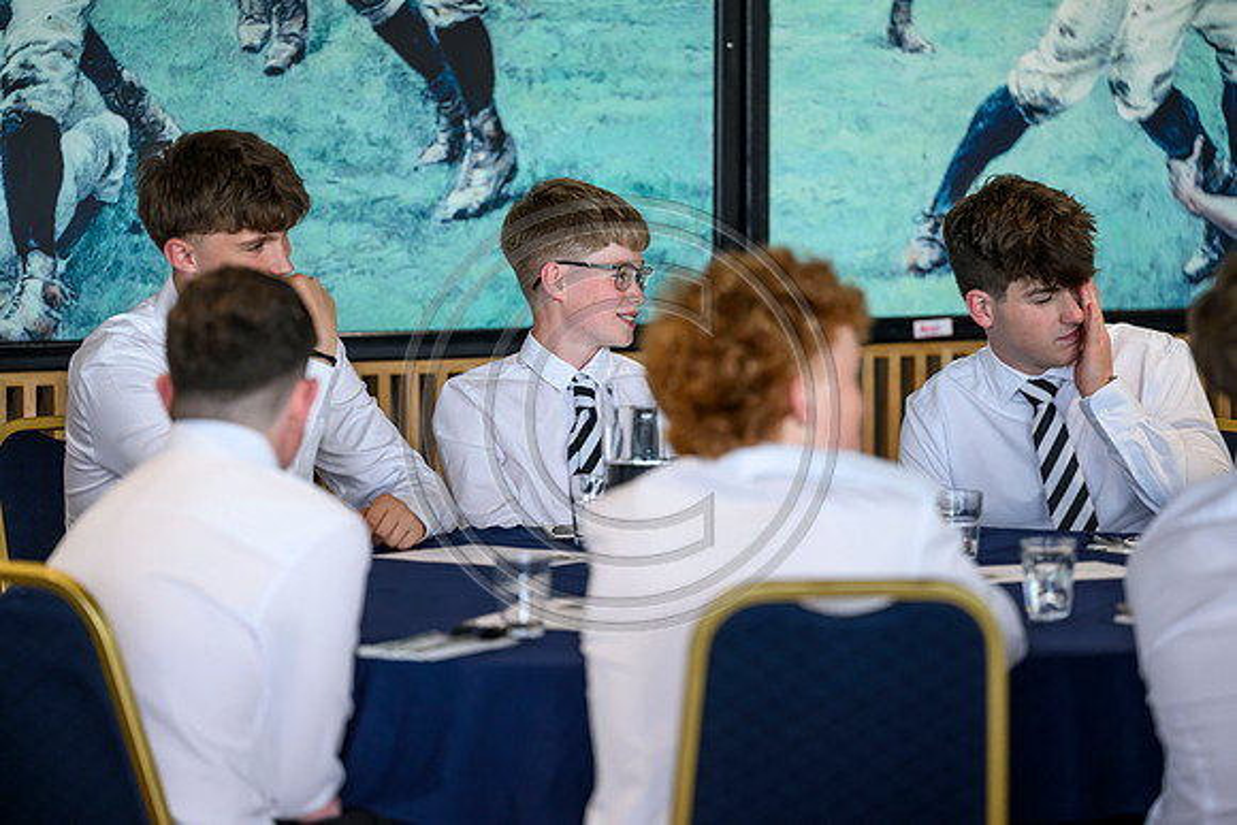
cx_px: 618
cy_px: 412
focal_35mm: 165
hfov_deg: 12.4
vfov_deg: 8.3
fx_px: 5671
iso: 2000
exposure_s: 1/320
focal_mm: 165
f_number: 3.2
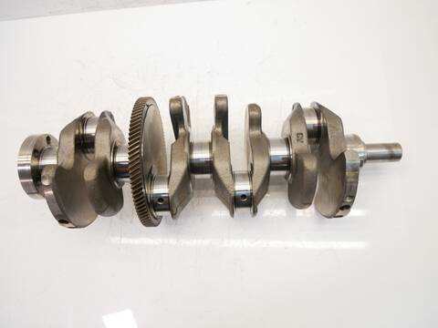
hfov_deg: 71.6
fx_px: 304
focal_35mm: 24
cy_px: 164
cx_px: 219
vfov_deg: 56.8
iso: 400
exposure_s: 1/60
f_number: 3.5
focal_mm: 12
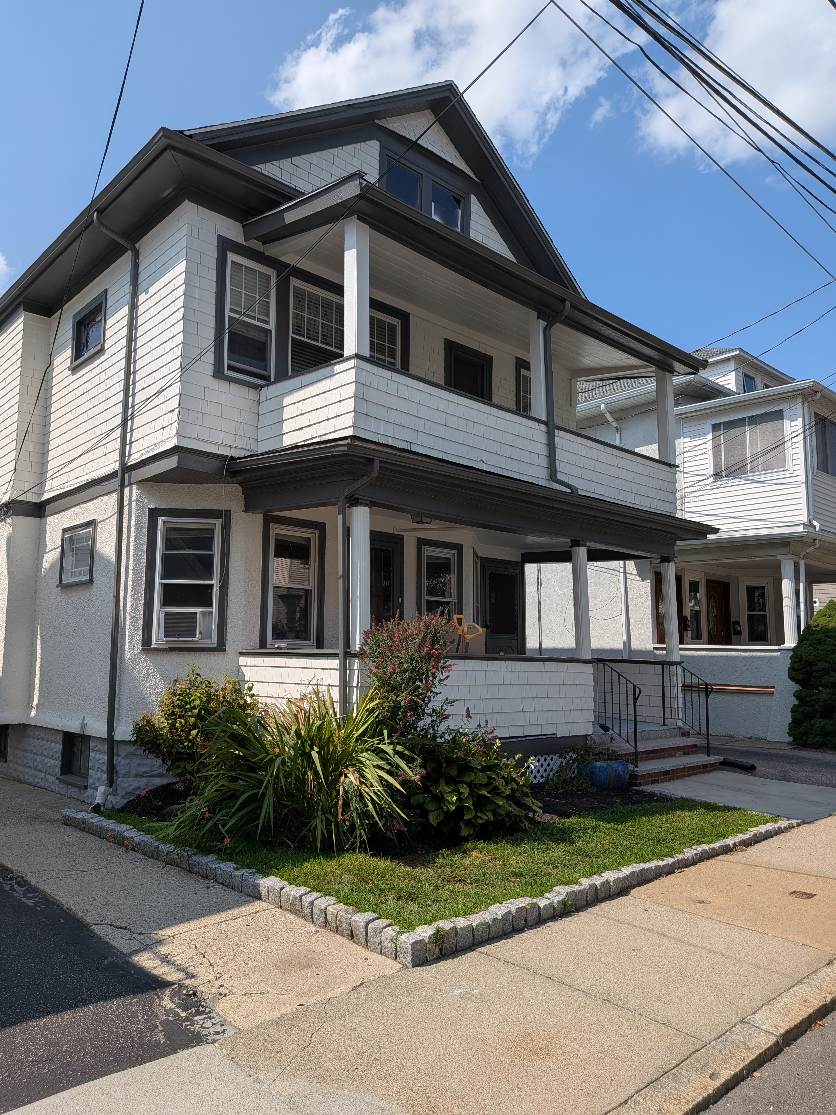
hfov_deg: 56.8
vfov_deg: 71.6
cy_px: 558
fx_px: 773
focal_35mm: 24
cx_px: 418
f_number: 1.7
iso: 28
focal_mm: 4.53
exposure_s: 1/1976
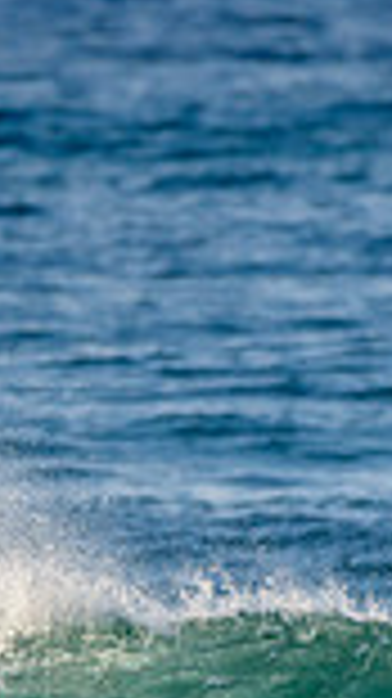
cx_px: -52
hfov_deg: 0.5
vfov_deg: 0.9
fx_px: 44588
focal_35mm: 2409
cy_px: 871
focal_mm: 500
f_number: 5.6
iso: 200
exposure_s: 1/1250
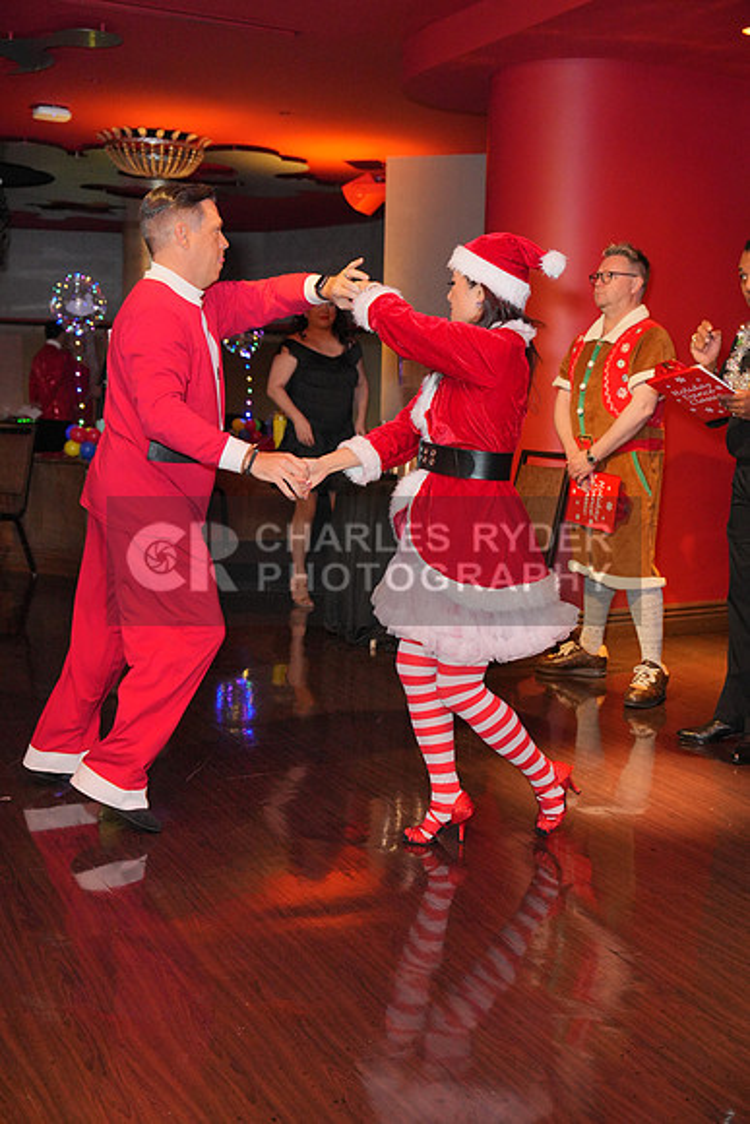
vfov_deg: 46.4
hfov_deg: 31.9
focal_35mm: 42
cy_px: 562
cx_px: 375
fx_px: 1312
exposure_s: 1/200
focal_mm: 42
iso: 4000
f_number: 4
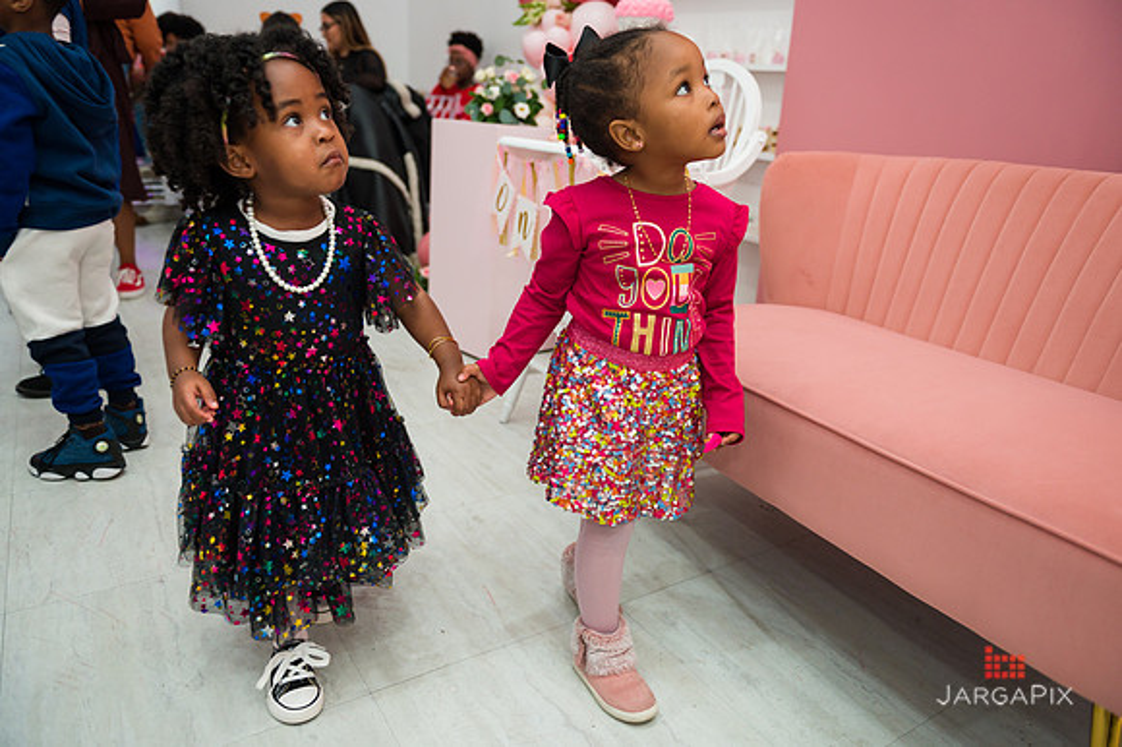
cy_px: 374
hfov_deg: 73.8
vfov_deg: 53.1
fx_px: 748
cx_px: 561
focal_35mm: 24
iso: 800
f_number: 3.2
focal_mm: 24
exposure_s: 1/200
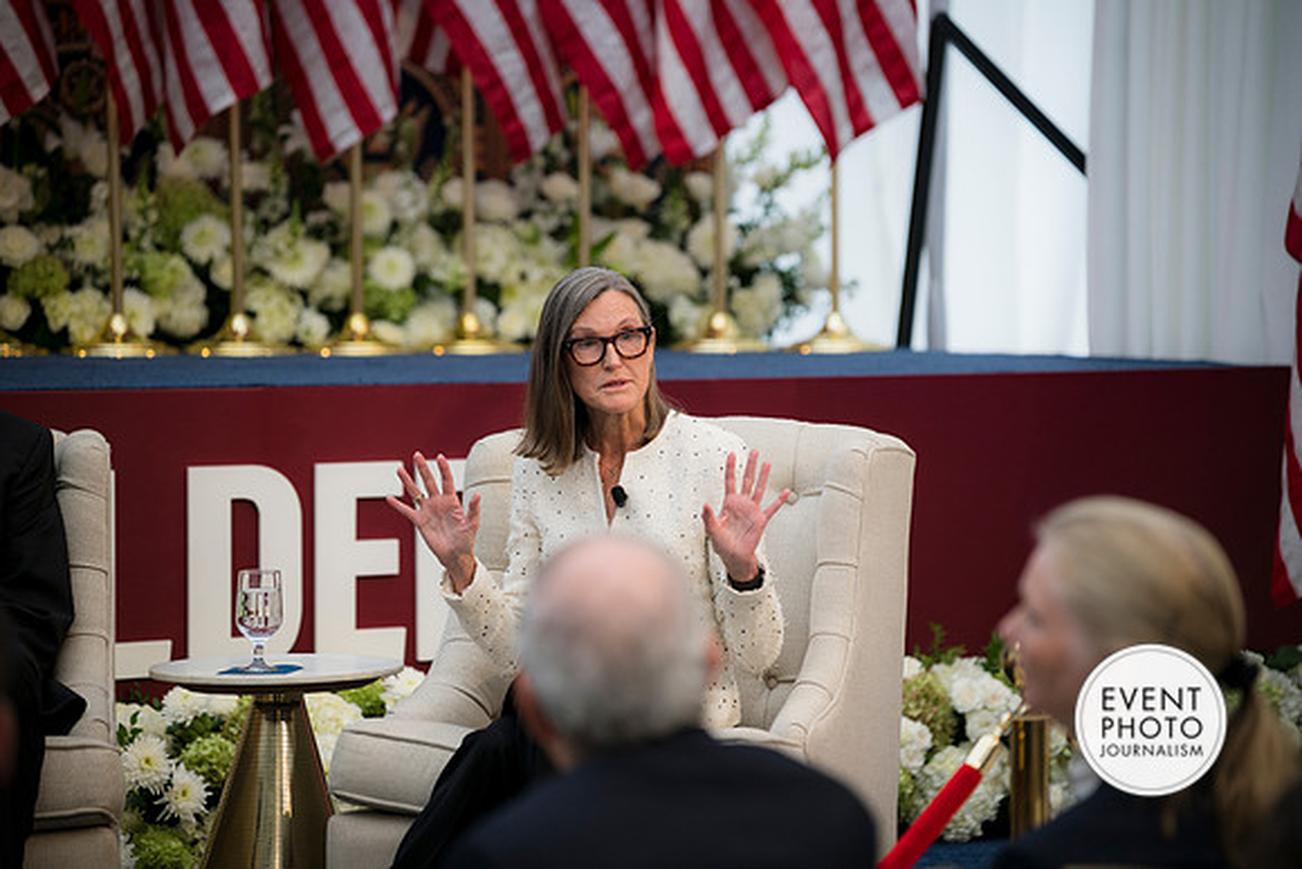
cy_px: 434
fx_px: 5426
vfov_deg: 9.2
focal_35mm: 150
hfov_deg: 13.7
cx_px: 651
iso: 200
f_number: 2.8
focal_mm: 150
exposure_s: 1/320
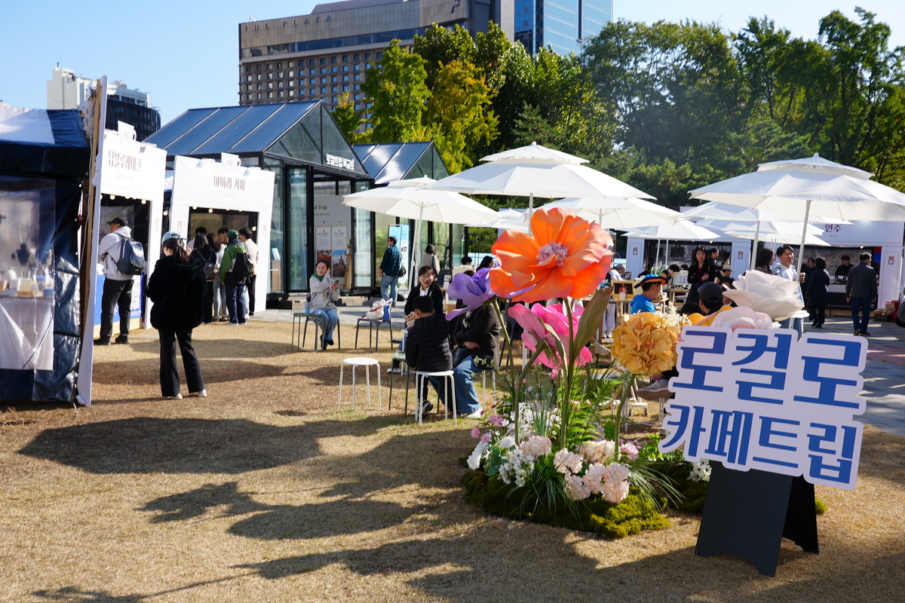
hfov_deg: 54.4
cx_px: 452
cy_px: 302
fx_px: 880
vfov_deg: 37.9
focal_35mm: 35
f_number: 9
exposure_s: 1/125
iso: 80
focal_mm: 35
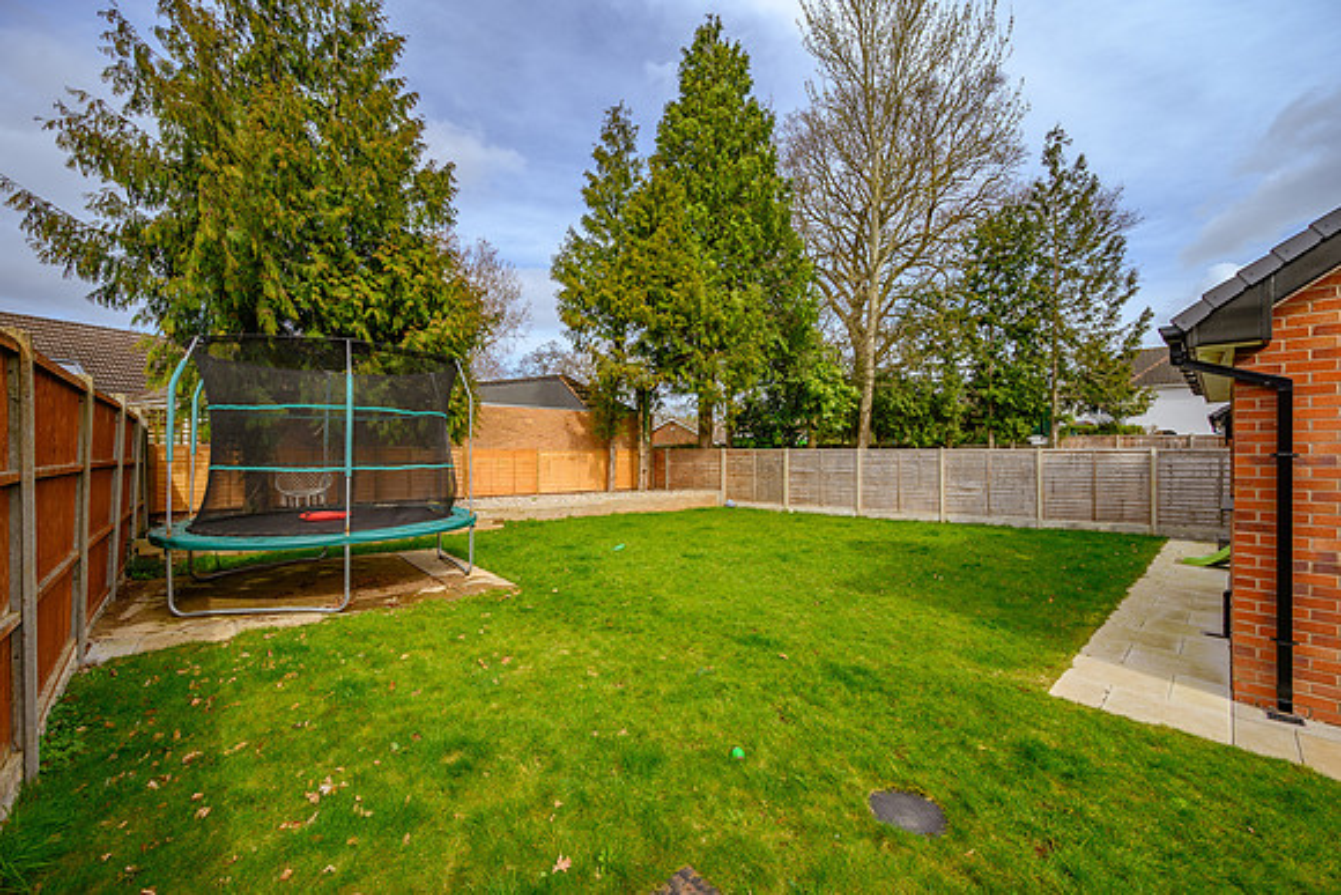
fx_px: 522
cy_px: 448
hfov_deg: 104.2
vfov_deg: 81.2
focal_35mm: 14
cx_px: 670
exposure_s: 1/160
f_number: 8
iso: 100
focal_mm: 14
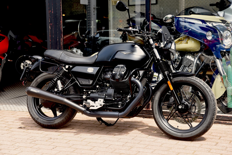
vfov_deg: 19.5
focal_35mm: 70
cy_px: 78
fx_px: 451
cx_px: 116
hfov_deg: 28.8
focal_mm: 70
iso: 100
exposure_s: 1/100
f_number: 5
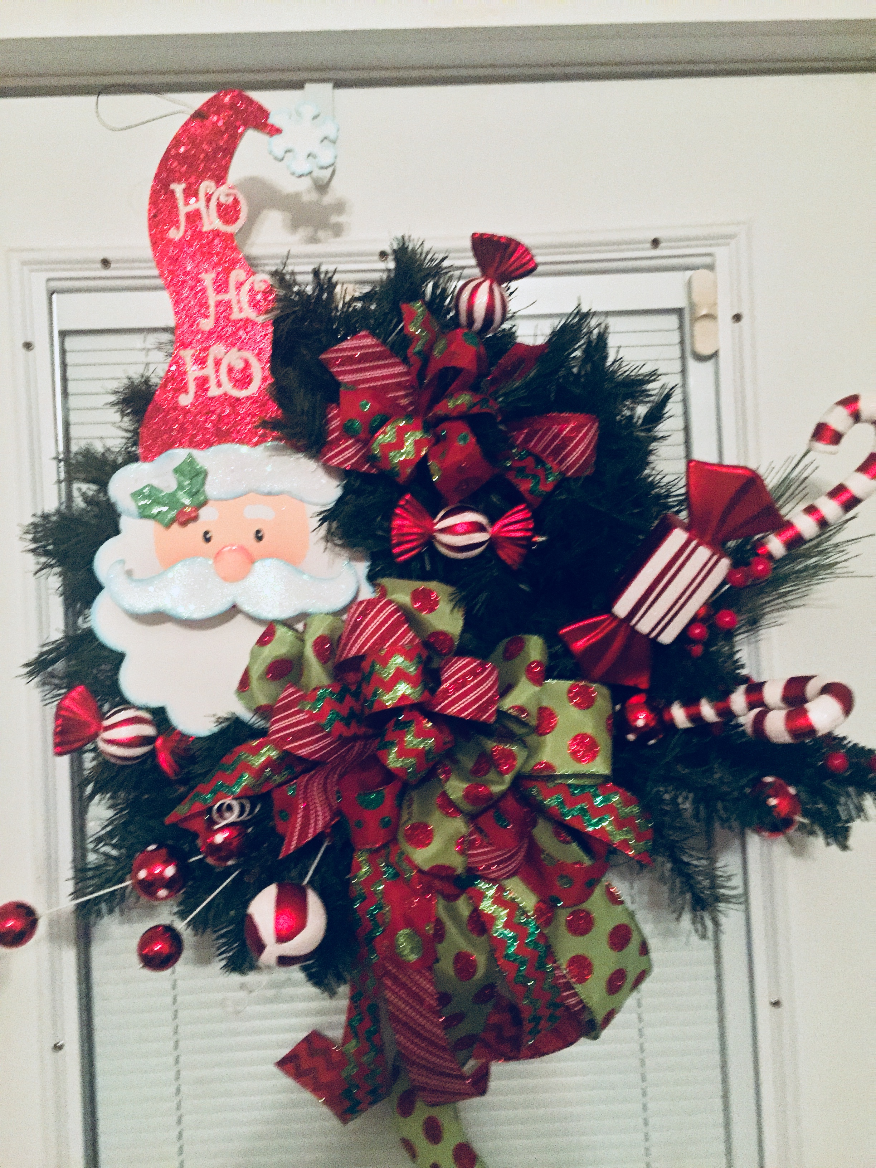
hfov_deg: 48.2
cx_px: 438
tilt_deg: +1.5
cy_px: 584
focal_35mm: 29
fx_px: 979
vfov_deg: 61.7
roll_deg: +3.3
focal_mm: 4.15
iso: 640
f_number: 2.2
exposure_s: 1/15
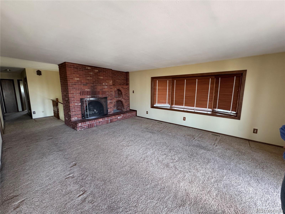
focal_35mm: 14
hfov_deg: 102.1
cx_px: 142
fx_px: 115
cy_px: 107
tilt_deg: -9.8
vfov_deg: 85.7
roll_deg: +0.1
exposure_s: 1/70
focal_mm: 2.22
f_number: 2.2
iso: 320
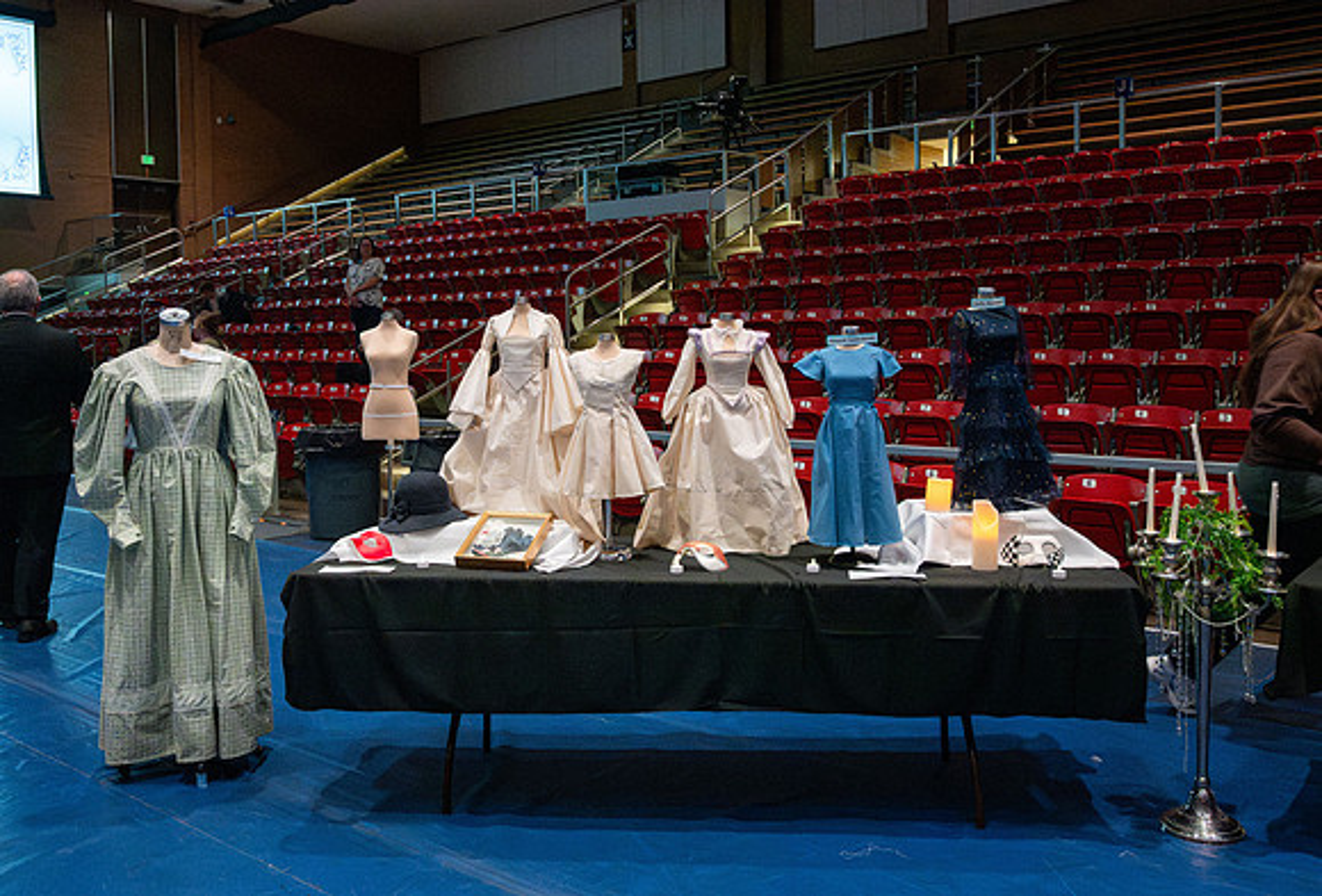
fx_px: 1213
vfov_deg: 40.4
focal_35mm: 33
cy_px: 374
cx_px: 643
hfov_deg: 57.2
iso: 8000
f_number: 5
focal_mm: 24
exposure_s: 1/160
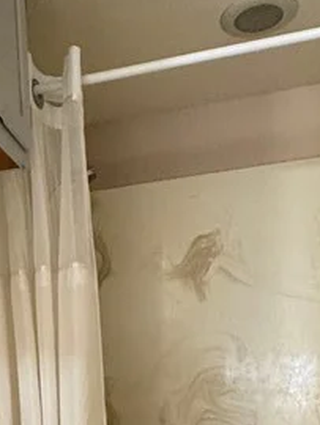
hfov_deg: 27.2
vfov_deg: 29.5
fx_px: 652
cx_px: 76
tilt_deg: -11.1
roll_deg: +2.9
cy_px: 545
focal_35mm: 53
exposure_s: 1/60
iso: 500
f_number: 2.2
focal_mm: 2.22
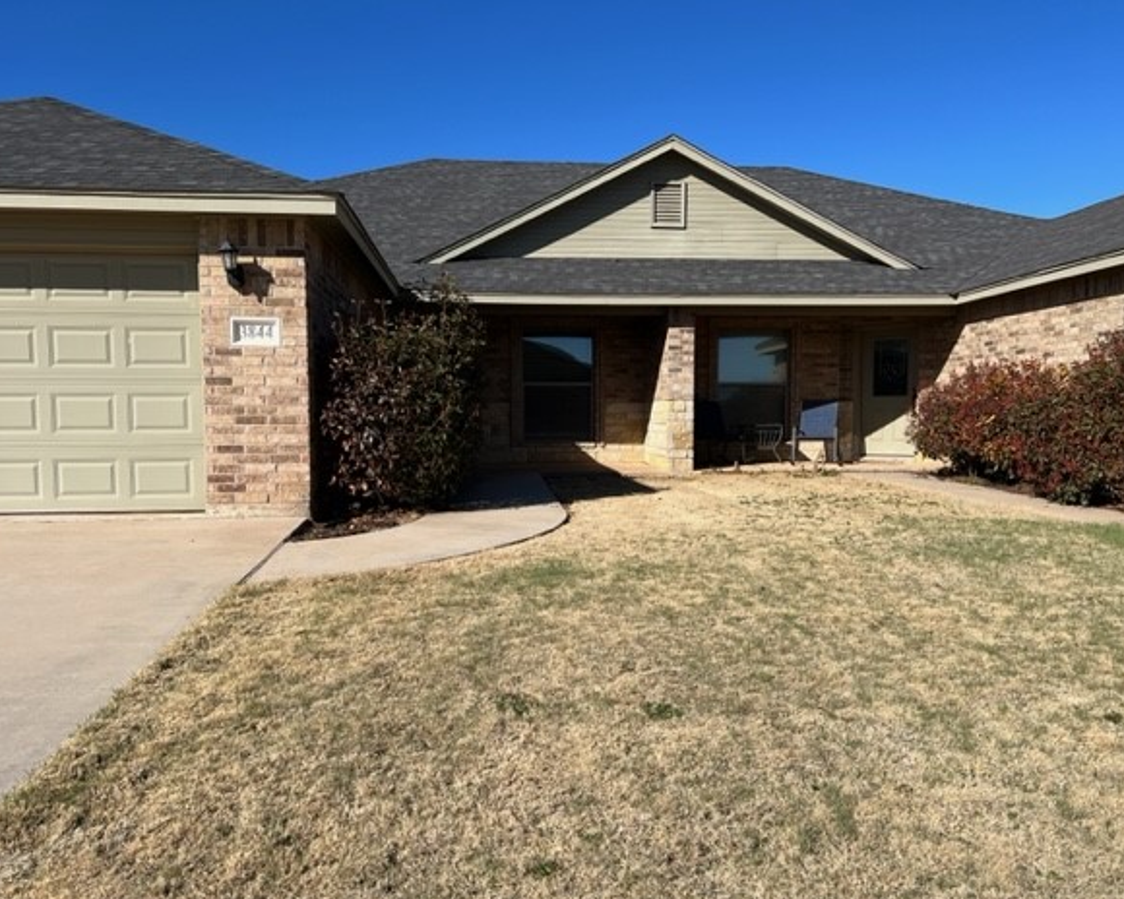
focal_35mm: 28
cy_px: 461
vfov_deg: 51.5
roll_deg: -0.2
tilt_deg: -3.1
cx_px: 572
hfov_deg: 62.2
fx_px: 931
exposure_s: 1/5319
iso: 50
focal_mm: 5.7
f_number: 1.5
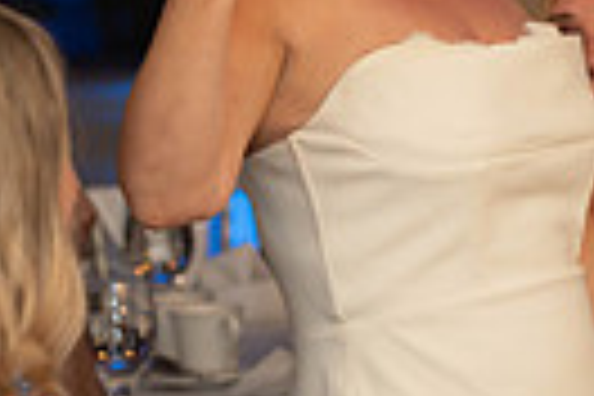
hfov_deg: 4.9
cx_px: 248
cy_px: -110
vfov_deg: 3.3
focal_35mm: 418
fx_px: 6896
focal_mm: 95
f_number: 2.8
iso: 800
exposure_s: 1/125
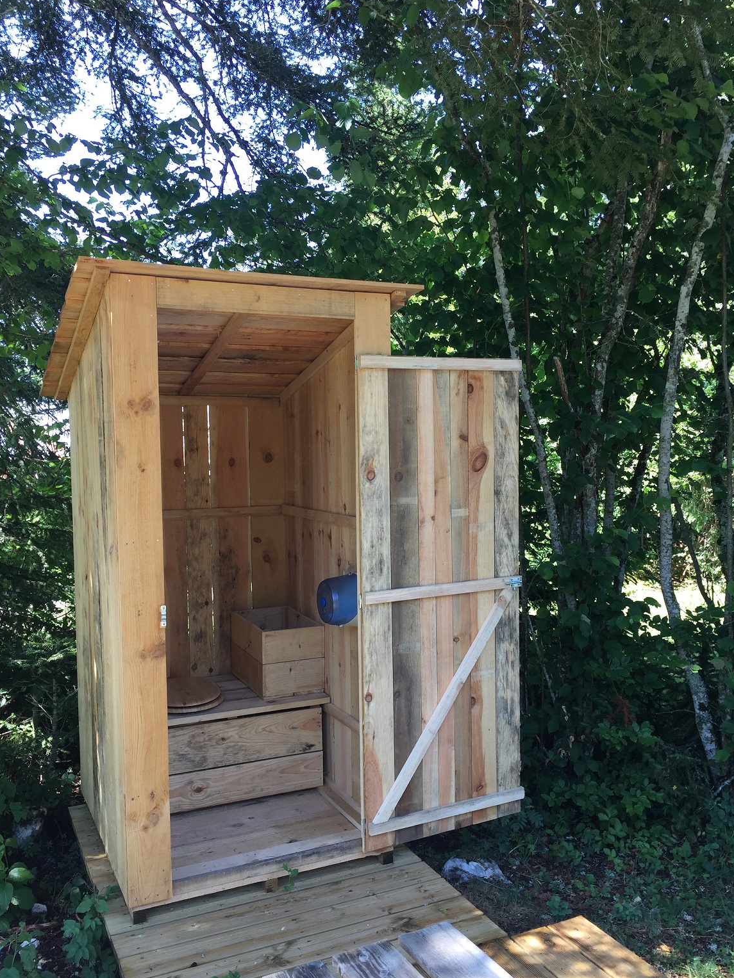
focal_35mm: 31
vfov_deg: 58.4
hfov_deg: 45.4
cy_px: 498
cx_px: 378
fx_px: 877
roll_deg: +0.7
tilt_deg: -3.1
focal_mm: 4.15
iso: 32
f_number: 2.2
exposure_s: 1/100
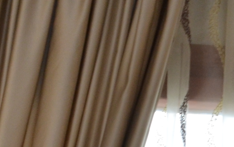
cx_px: 168
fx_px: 1231
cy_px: 381
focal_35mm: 193
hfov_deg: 10.8
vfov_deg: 6.4
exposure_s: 1/13
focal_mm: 20
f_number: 10
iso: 640
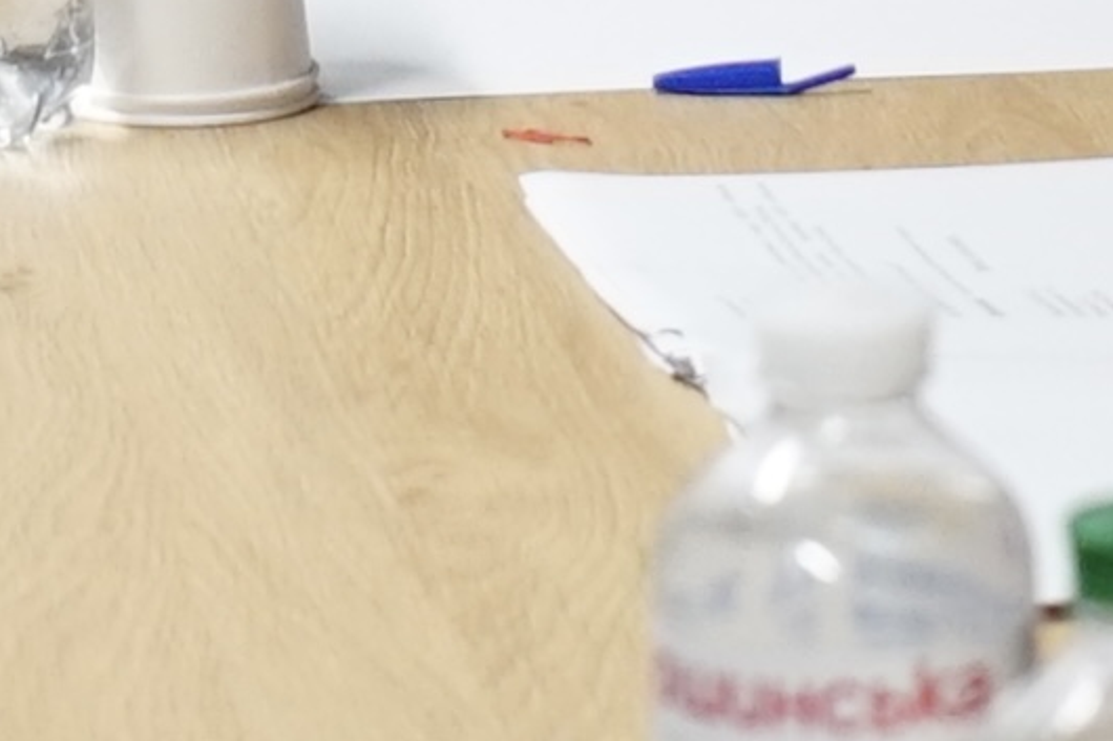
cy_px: -901
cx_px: 1409
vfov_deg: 4.8
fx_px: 8623
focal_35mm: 279
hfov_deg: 7.3
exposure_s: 1/125
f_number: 4.5
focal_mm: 36
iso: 2000
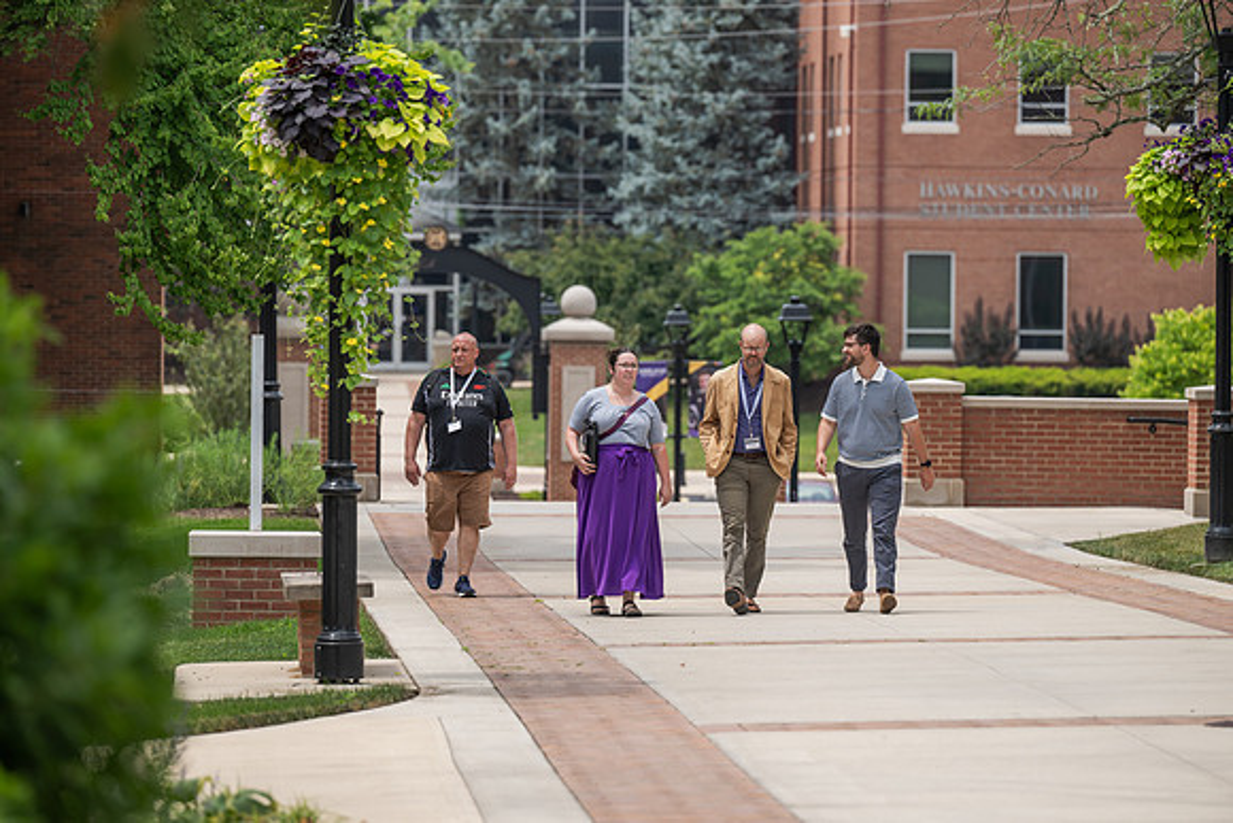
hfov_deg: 10.3
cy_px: 412
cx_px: 616
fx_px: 6851
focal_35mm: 200
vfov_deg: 6.9
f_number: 4
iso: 160
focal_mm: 200
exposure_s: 1/1000
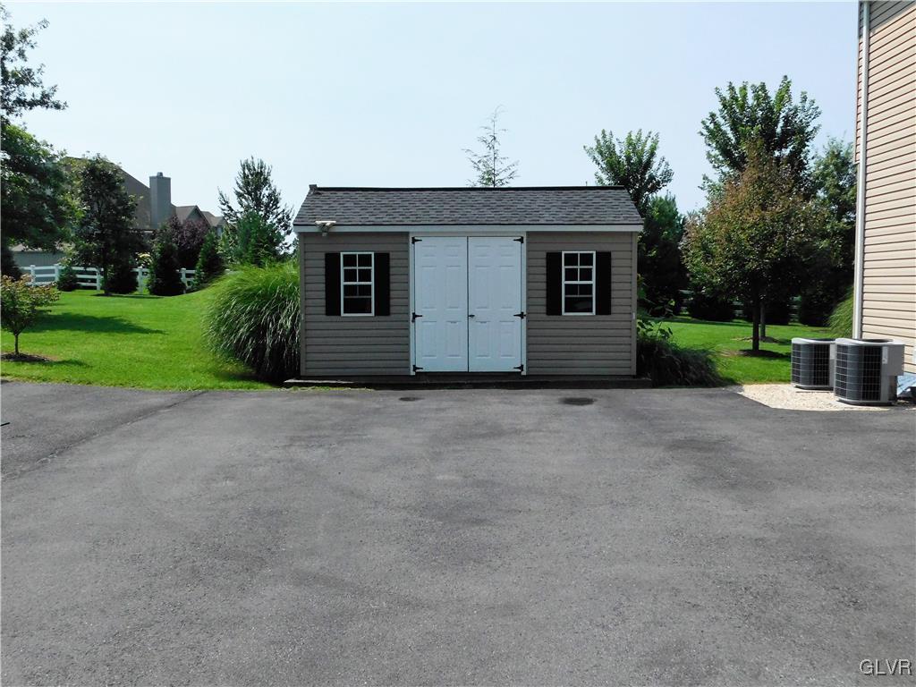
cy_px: 344
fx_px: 953
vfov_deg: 39.7
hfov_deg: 51.4
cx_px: 458
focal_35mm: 36
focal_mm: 6.3
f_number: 7
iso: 400
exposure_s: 1/1250
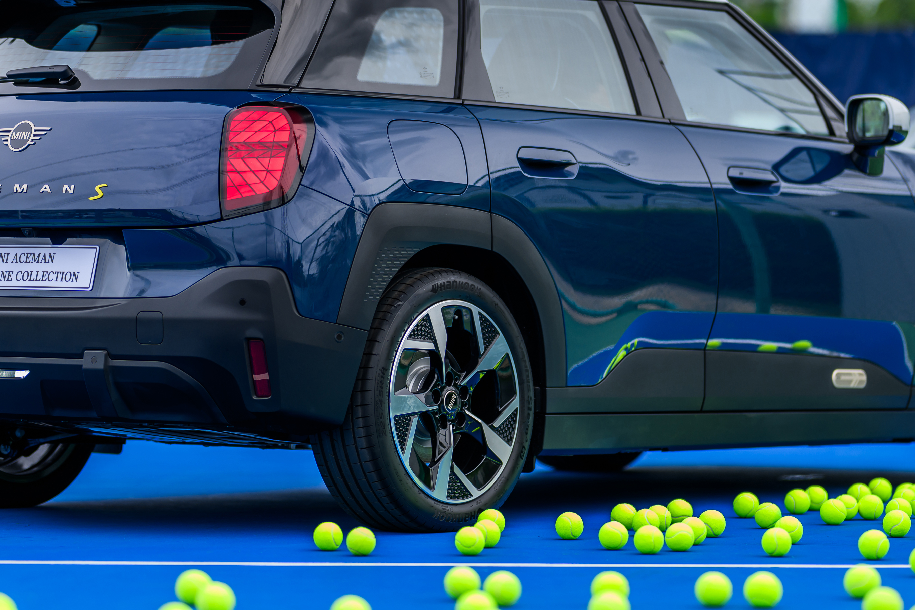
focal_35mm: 153
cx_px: 494
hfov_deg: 13.4
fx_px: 3888
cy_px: 259
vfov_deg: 9.0
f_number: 1.2
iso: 32
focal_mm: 85
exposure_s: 1/1000
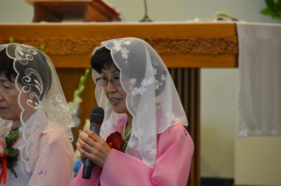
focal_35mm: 300
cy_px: 93
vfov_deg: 4.6
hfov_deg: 6.9
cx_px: 140
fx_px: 2337
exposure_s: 1/50
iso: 1600
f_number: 5.6
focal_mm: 200
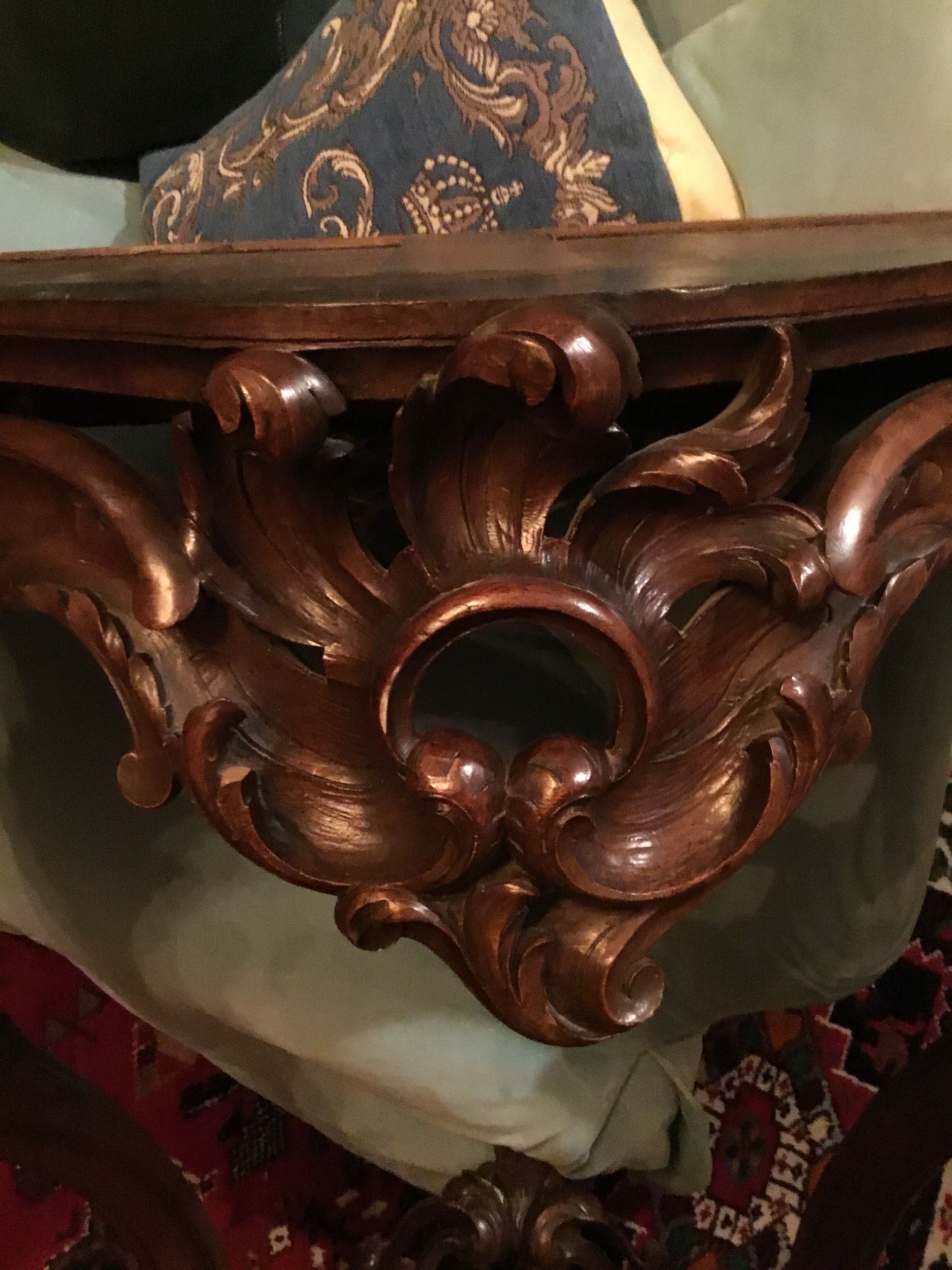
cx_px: 476
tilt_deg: -64.9
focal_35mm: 31
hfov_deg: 45.4
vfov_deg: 58.4
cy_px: 635
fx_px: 1137
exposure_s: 1/17
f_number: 2.4
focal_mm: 3.3
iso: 800
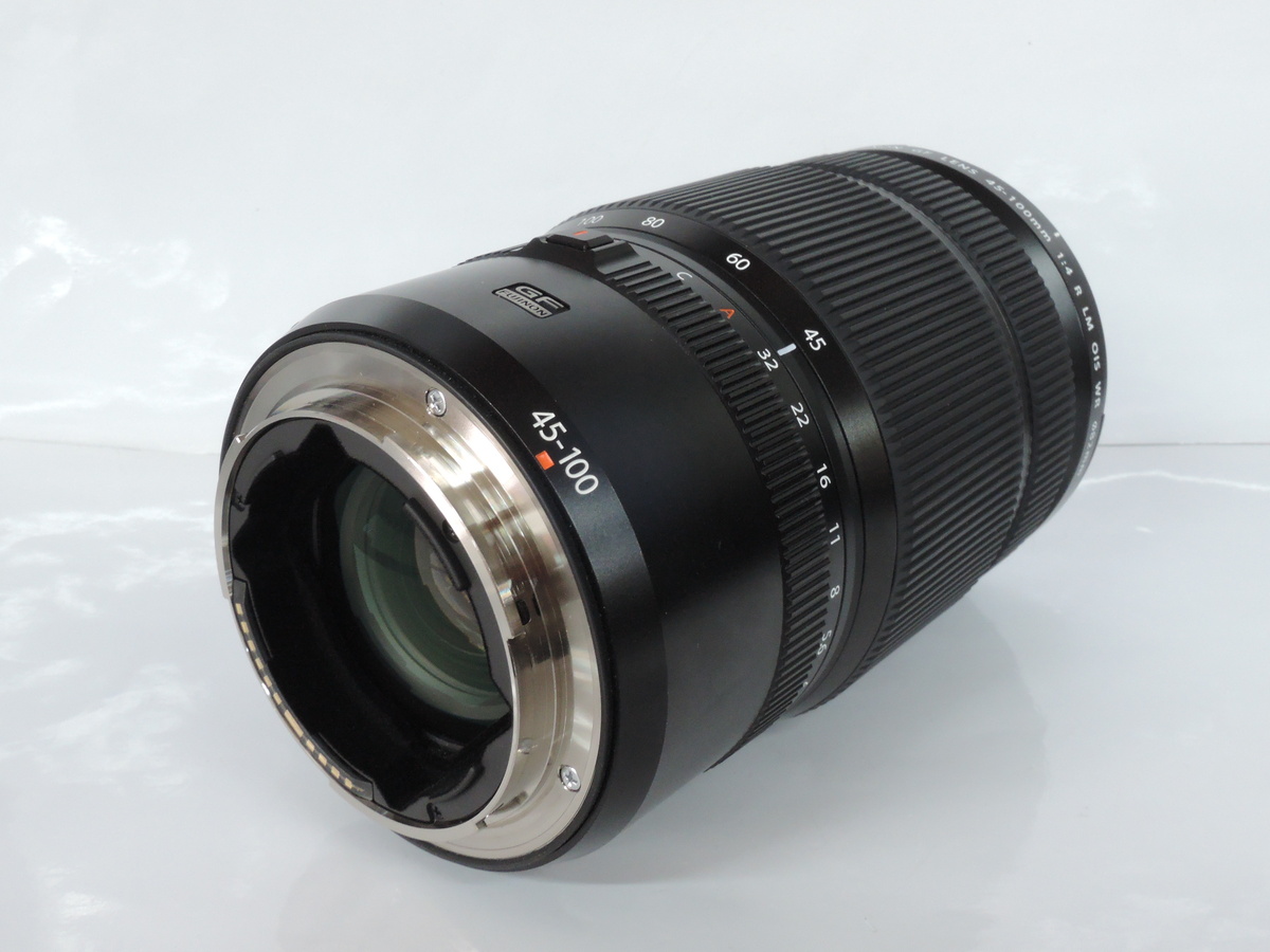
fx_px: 1468
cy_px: 476
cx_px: 635
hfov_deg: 46.8
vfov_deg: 36.0
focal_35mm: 40
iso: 800
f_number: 8
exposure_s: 1/20
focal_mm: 8.6
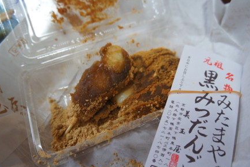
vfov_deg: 42.3
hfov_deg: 60.3
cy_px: 85
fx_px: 215
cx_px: 125
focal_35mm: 31
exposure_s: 1/160
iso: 1600
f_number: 4
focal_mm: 20
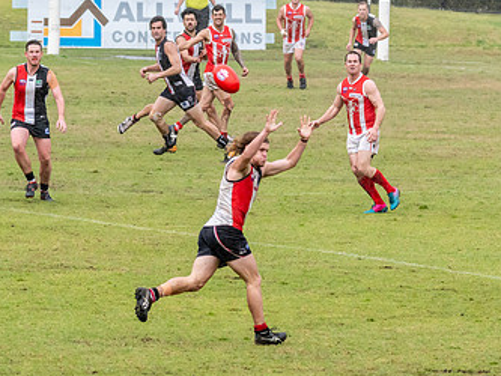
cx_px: 301
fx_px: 7630
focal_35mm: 527
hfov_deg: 3.8
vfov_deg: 2.8
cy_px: 133
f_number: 7.1
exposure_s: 1/1250
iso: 1250
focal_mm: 210
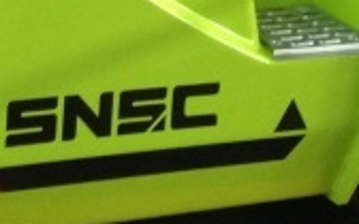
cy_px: -318
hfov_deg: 12.3
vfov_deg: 7.3
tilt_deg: -5.7
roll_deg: -3.6
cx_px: -32
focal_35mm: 167
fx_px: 1634
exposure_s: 1/20
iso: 160
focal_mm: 4.12
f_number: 2.4
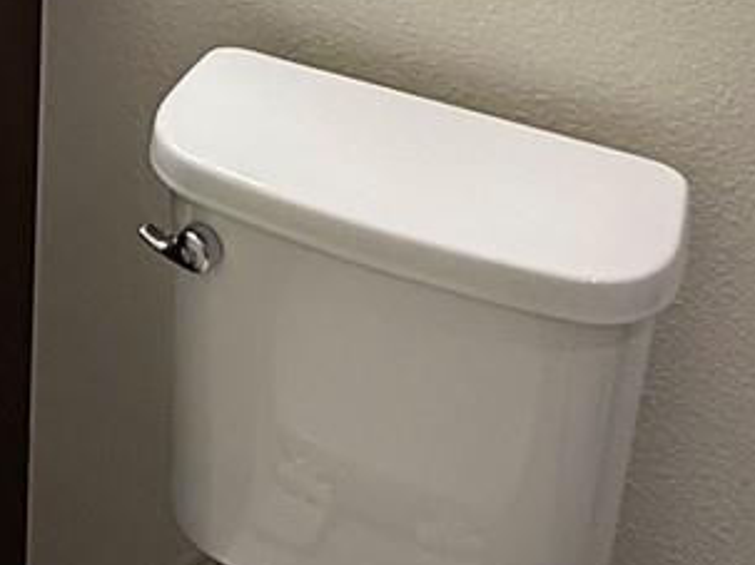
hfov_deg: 24.7
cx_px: -62
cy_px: -373
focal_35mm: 74
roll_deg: -0.5
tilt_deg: -10.8
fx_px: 1613
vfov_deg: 17.2
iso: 125
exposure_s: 1/120
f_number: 2.2
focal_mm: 2.22
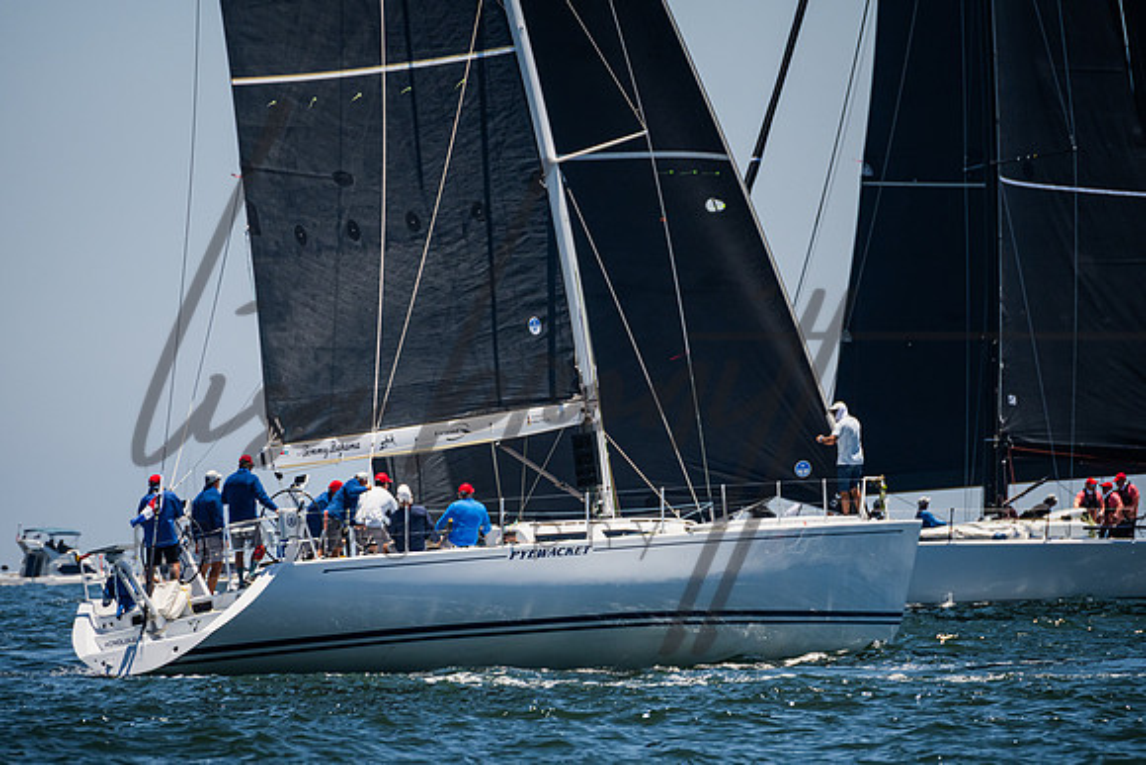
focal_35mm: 457
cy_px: 426
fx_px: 14556
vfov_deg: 3.0
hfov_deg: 4.5
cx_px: 582
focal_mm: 400
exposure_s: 1/2500
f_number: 8
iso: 500
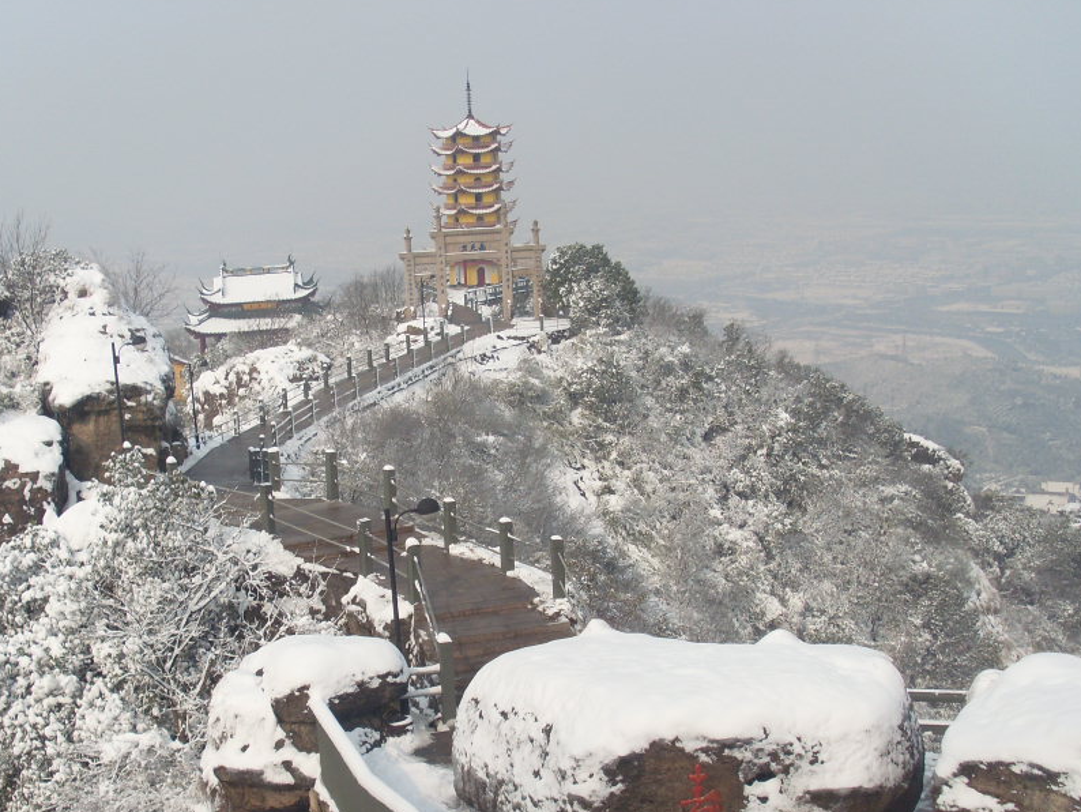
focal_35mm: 49
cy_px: 503
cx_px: 470
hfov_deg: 38.8
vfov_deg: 29.6
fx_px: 1531
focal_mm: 6.3
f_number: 7.7
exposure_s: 1/350
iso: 80
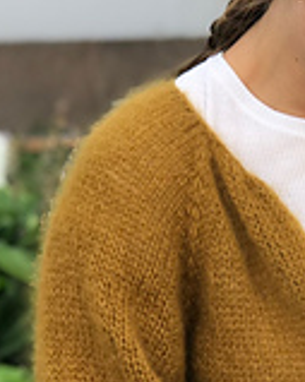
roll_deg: +0.4
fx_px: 1977
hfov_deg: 8.7
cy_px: 271
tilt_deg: -9.3
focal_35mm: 175
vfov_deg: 11.0
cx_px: 340
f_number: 2.8
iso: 20
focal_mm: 6.6
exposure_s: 1/317
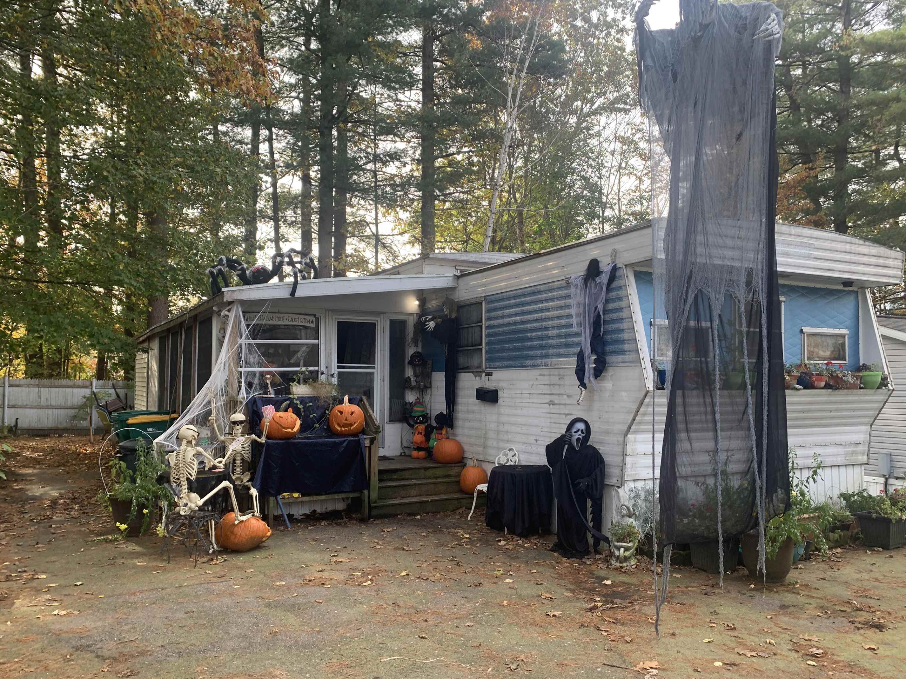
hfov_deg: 63.4
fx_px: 733
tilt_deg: +1.8
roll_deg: -0.7
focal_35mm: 28
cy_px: 354
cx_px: 474
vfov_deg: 49.7
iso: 25
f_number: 1.8
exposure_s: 1/122
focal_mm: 4.25
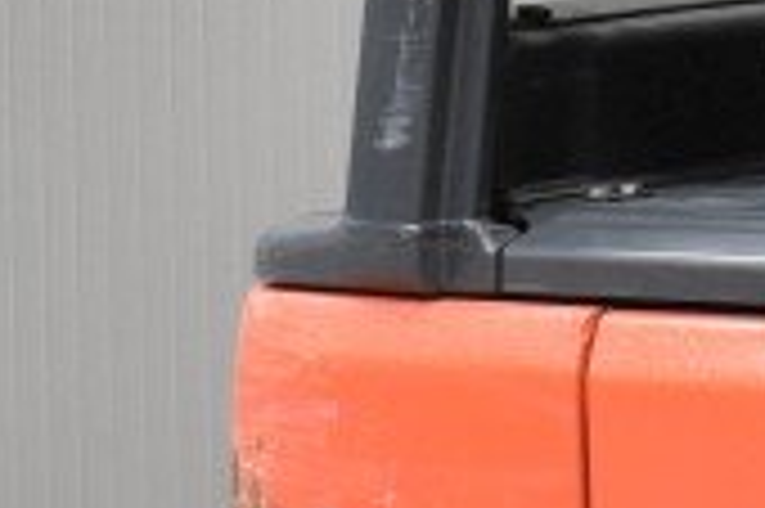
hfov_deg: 6.9
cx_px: 1728
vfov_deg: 4.8
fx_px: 6061
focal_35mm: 286
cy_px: -67
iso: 1250
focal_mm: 27
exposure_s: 1/20
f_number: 5.6
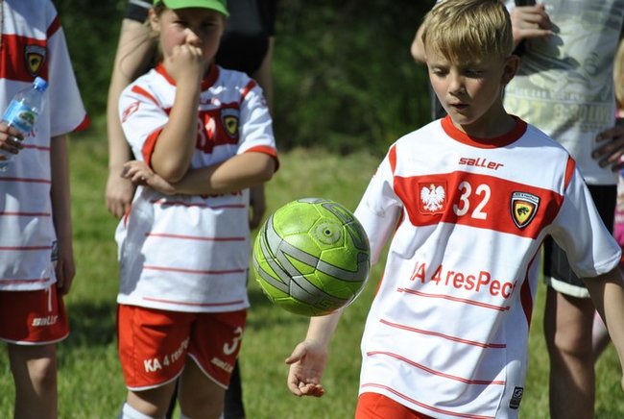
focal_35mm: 188
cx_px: 312
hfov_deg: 10.9
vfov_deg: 7.4
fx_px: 3256
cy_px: 210
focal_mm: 125
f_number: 4.8
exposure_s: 1/1000
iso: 160
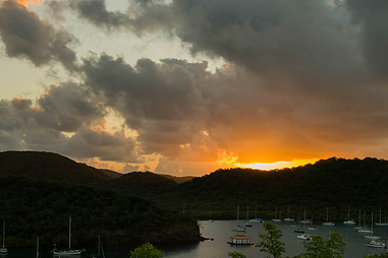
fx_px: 690
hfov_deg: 31.2
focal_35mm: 64
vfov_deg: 21.2
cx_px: 258
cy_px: 156
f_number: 9
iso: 320
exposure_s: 1/125
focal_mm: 42
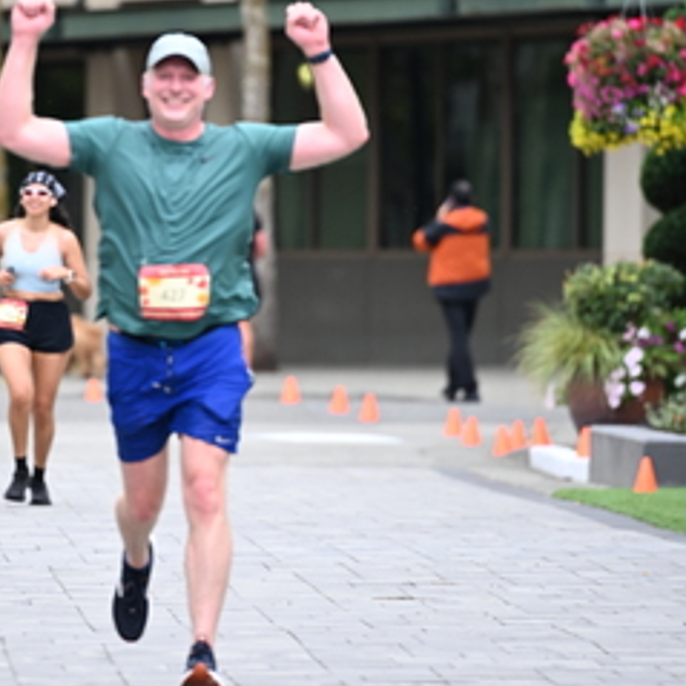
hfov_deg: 4.5
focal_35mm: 392
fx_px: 8789
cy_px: 218
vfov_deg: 4.5
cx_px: 205
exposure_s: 1/1600
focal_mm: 200
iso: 640
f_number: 2.8
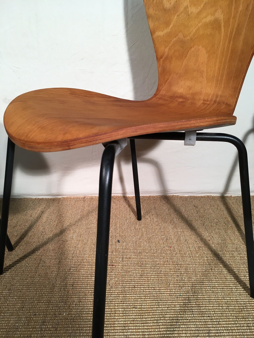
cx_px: 127
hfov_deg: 48.2
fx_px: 284
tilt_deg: -22.6
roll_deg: +0.8
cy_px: 169
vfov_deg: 61.7
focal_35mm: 29
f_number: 2.2
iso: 25
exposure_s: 1/33
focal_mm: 4.15
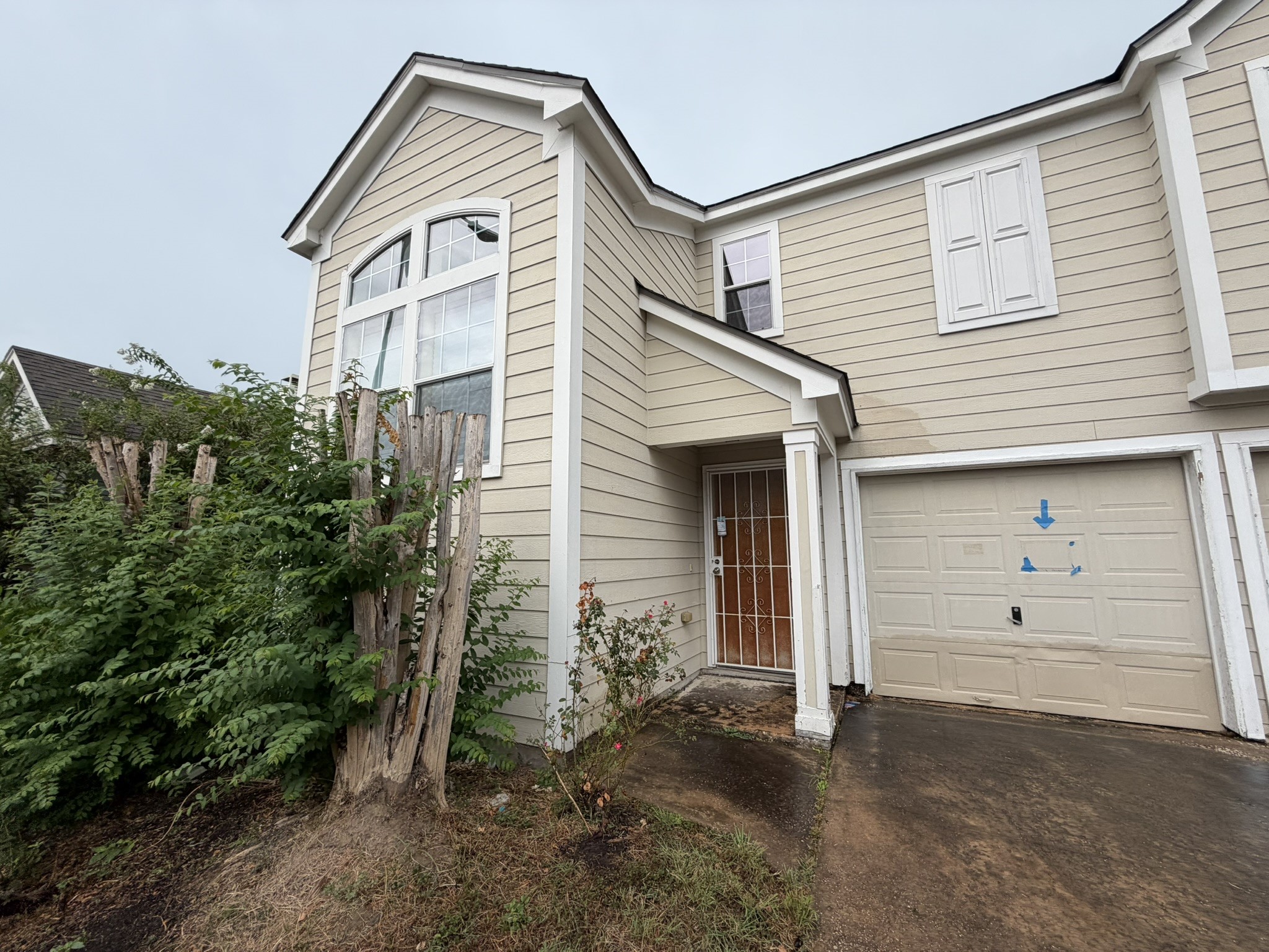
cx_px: 634
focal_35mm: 14
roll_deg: +1.1
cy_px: 476
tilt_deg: +7.6
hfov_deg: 102.1
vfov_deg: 85.7
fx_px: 513
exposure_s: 1/590
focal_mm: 2.22
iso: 40
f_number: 2.2
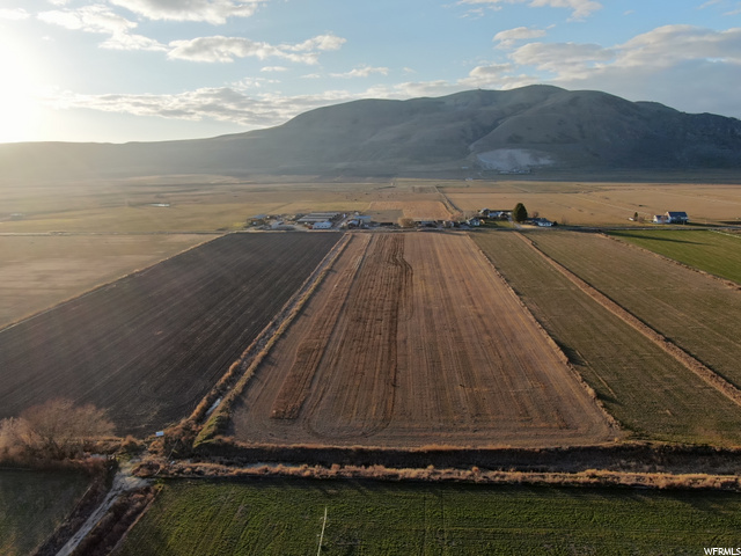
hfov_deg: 61.7
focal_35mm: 29
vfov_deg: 48.2
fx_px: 621
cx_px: 370
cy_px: 278
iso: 400
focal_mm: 5
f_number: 3
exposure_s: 1/500
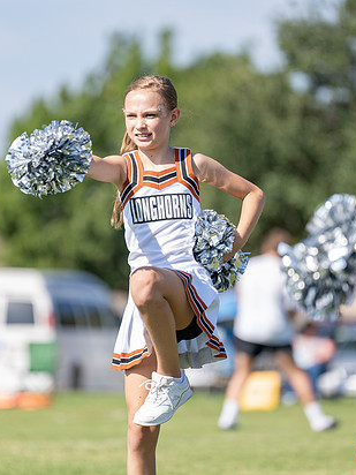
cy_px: 238
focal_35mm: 295
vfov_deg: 6.7
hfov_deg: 5.0
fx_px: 4045
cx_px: 180
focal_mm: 200
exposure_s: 1/1250
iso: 125
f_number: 2.8
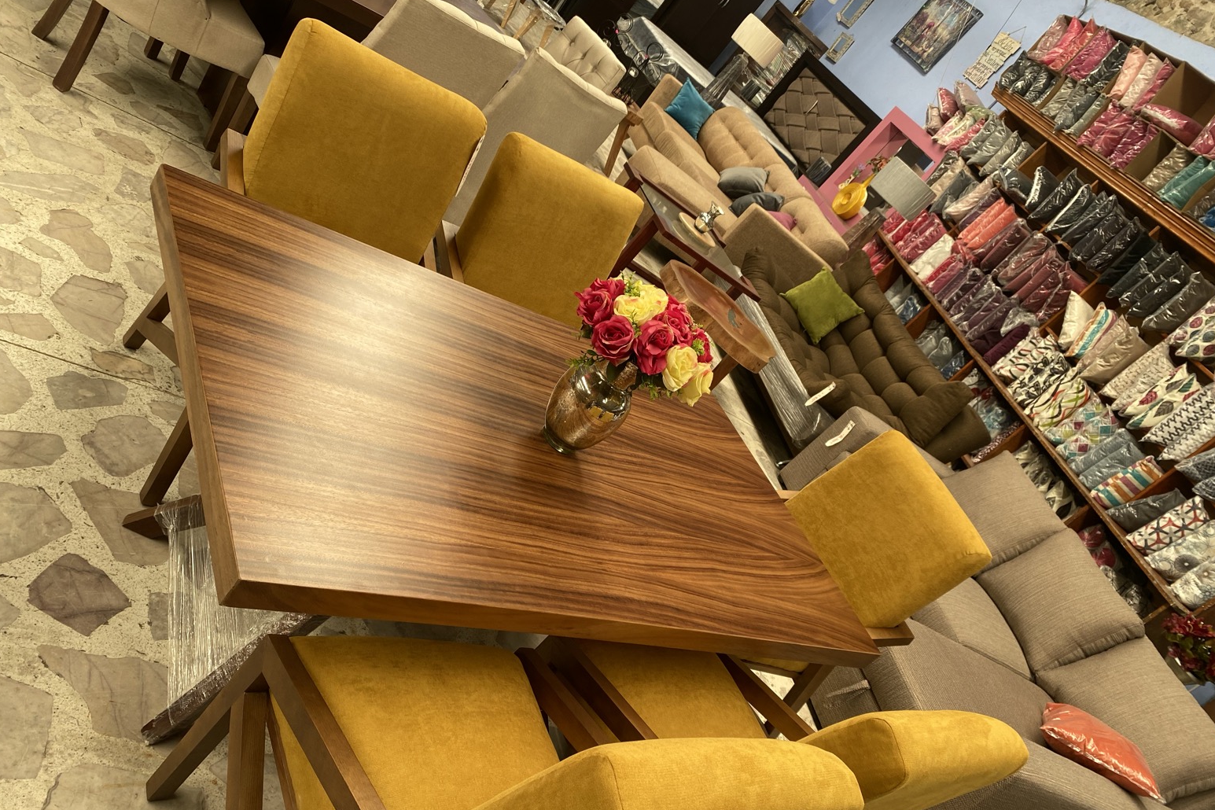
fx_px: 945
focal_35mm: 28
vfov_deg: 46.3
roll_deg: -44.0
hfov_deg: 65.5
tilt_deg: -24.4
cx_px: 595
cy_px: 457
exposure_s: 1/122
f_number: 1.8
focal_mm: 4.25
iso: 50
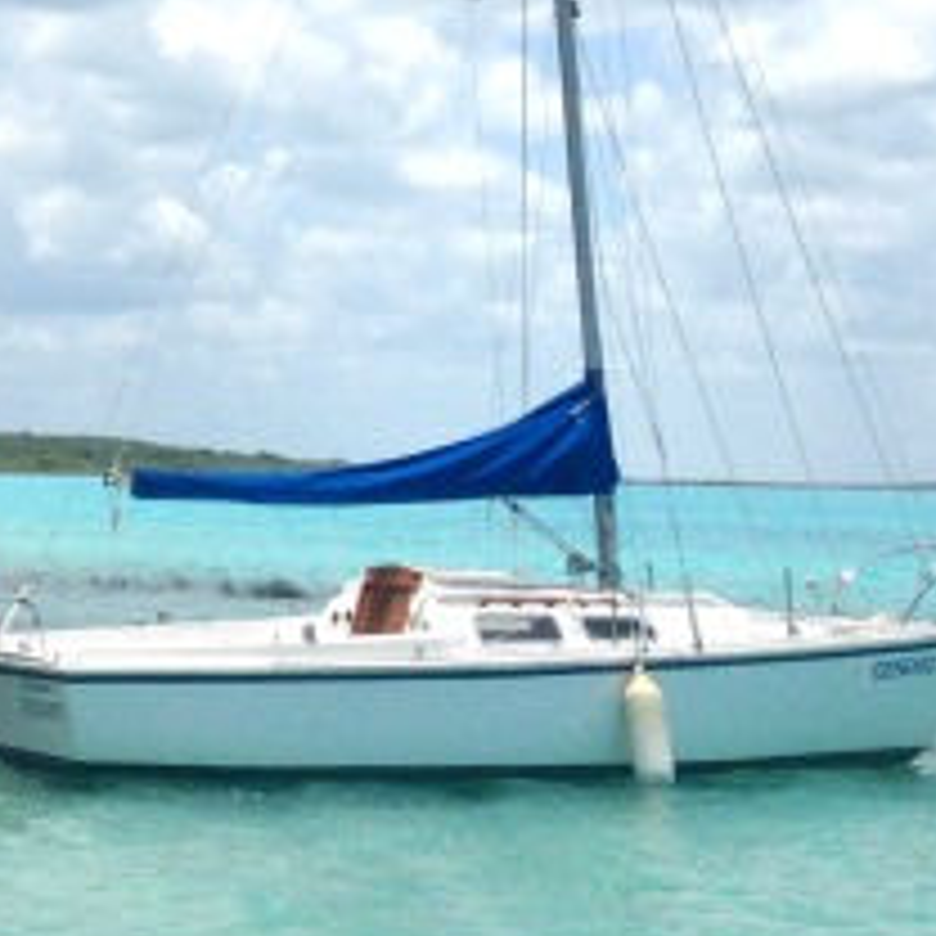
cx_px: -346
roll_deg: -0.7
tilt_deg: +7.3
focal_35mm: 112
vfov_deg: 15.2
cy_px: -63
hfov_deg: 14.7
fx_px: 3426
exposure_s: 1/4184
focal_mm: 4.12
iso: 50
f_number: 2.4
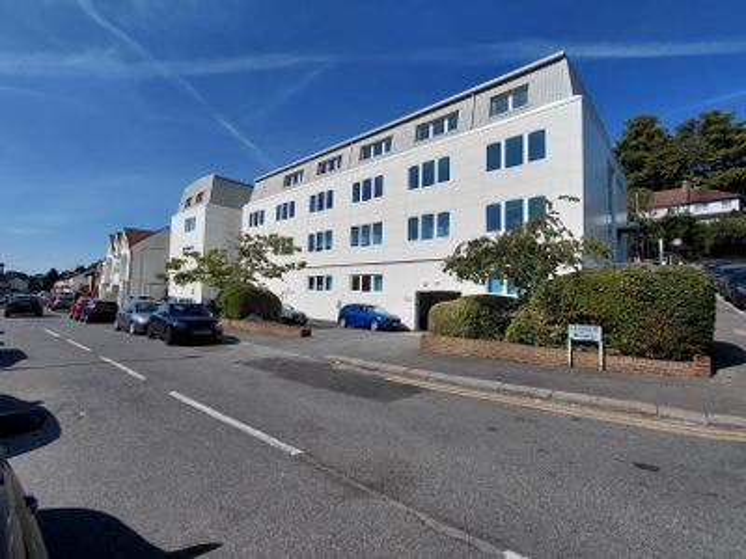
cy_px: 280
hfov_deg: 94.5
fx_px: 345
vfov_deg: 78.1
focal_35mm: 16
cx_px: 373
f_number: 2.2
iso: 50
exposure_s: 1/5507
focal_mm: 1.64
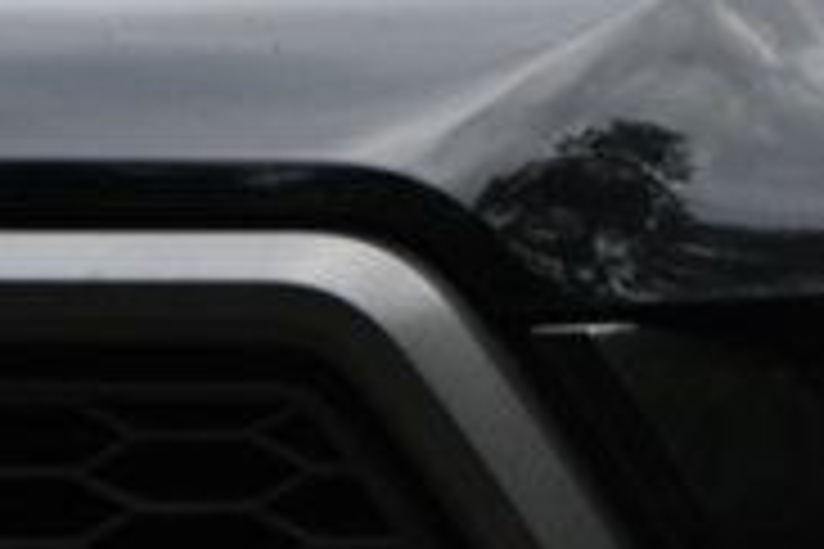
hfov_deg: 4.9
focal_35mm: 419
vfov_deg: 3.3
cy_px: 763
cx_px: 1432
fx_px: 9590
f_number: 5.6
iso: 360
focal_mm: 80
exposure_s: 1/250
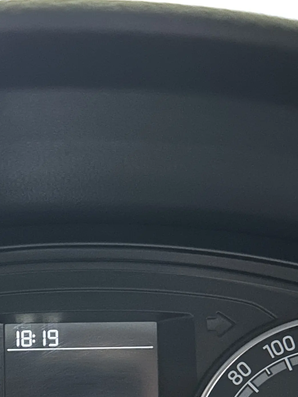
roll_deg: +1.8
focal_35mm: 75
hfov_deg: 19.6
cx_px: 94
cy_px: 317
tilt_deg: -17.8
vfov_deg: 25.5
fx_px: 861
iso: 640
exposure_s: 1/11
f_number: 1.5
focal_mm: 5.7
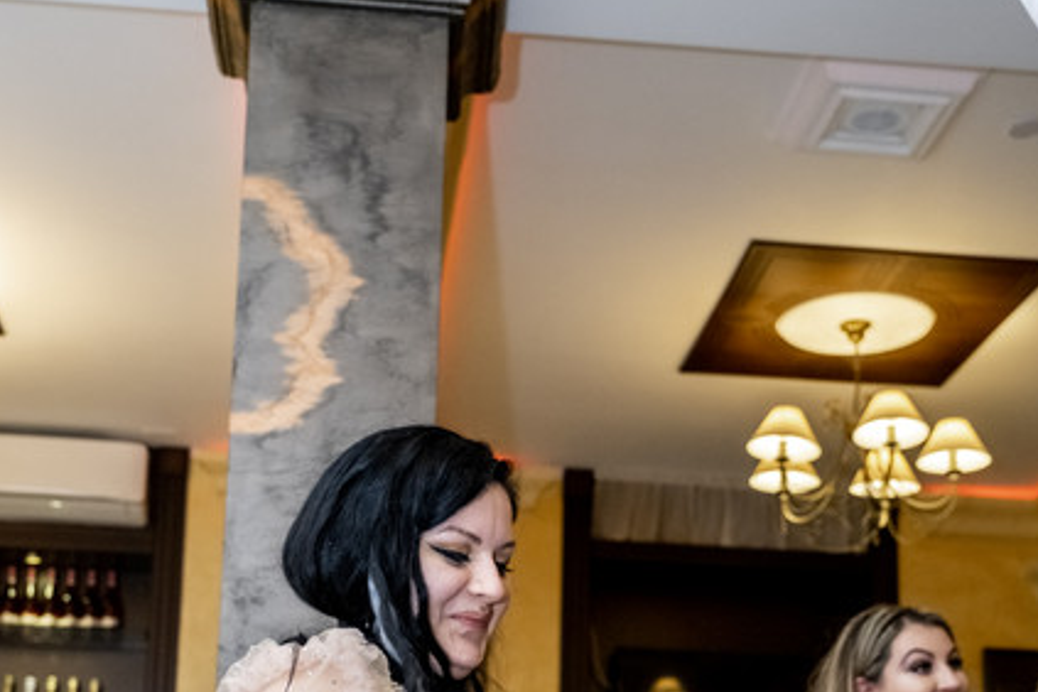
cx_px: 519
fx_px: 1701
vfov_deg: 22.1
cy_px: 694
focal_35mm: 59
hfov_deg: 33.9
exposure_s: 1/125
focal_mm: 25.7
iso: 1250
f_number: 2.8
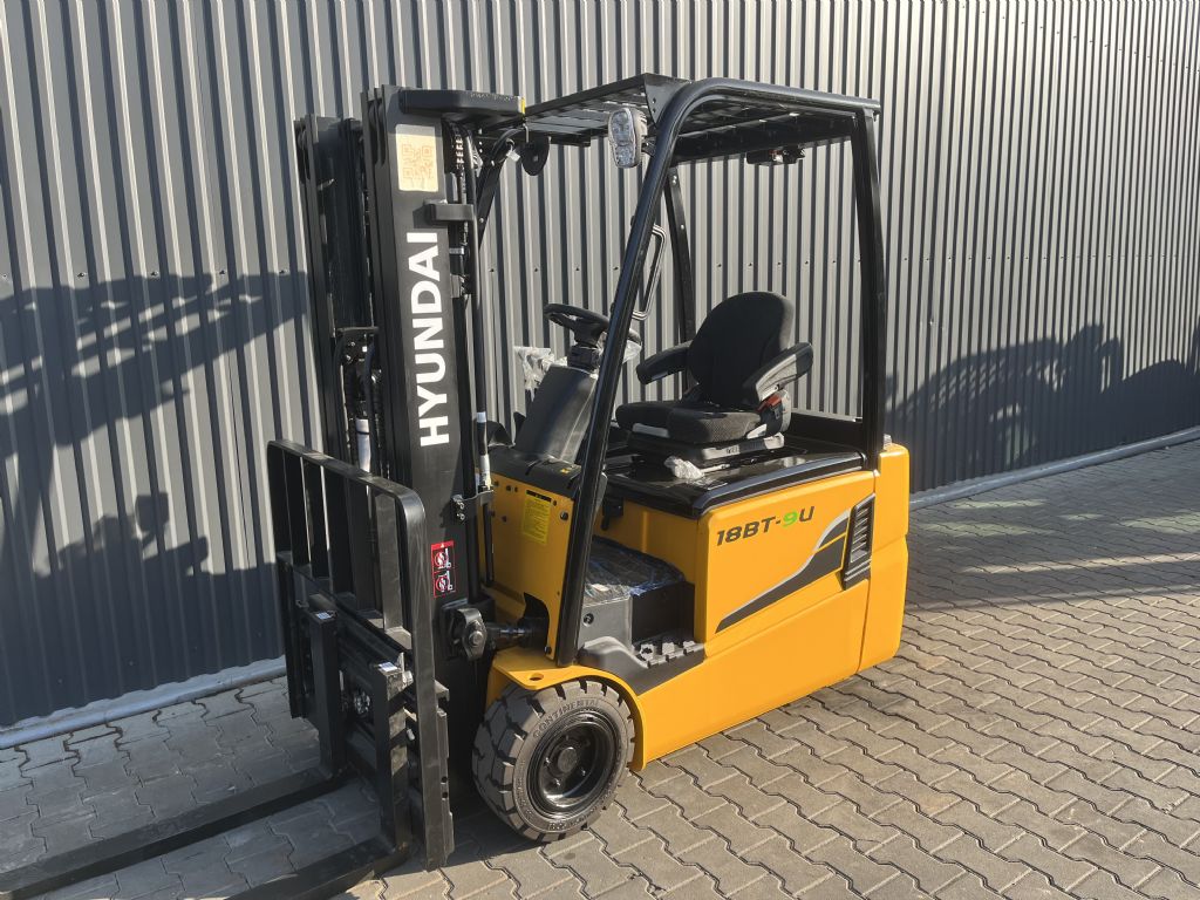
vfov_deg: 53.1
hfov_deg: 67.3
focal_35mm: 26
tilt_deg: -10.8
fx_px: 901
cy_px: 450
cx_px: 600
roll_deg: +2.1
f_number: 1.6
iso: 50
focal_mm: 5.1
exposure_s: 1/845
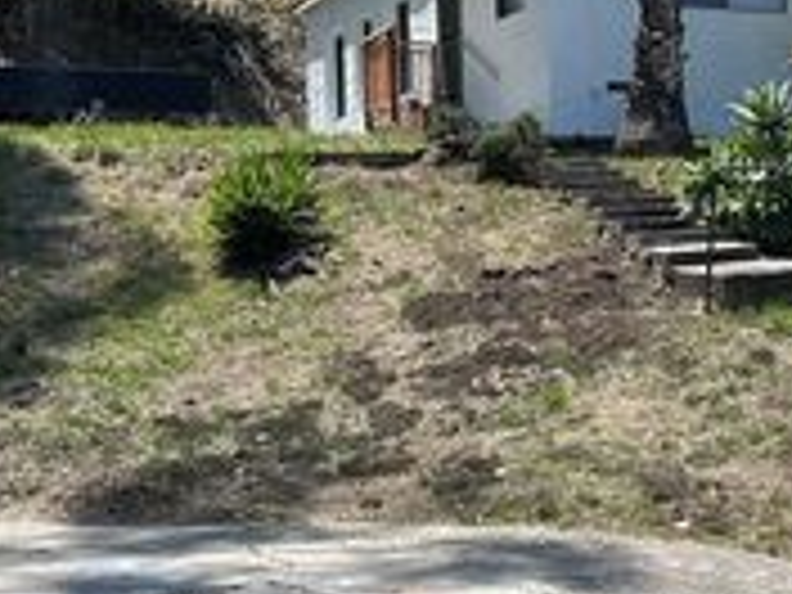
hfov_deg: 25.9
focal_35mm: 74
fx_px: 1693
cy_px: 277
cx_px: 616
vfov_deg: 19.9
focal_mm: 5.7
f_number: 1.5
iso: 50
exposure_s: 1/3356
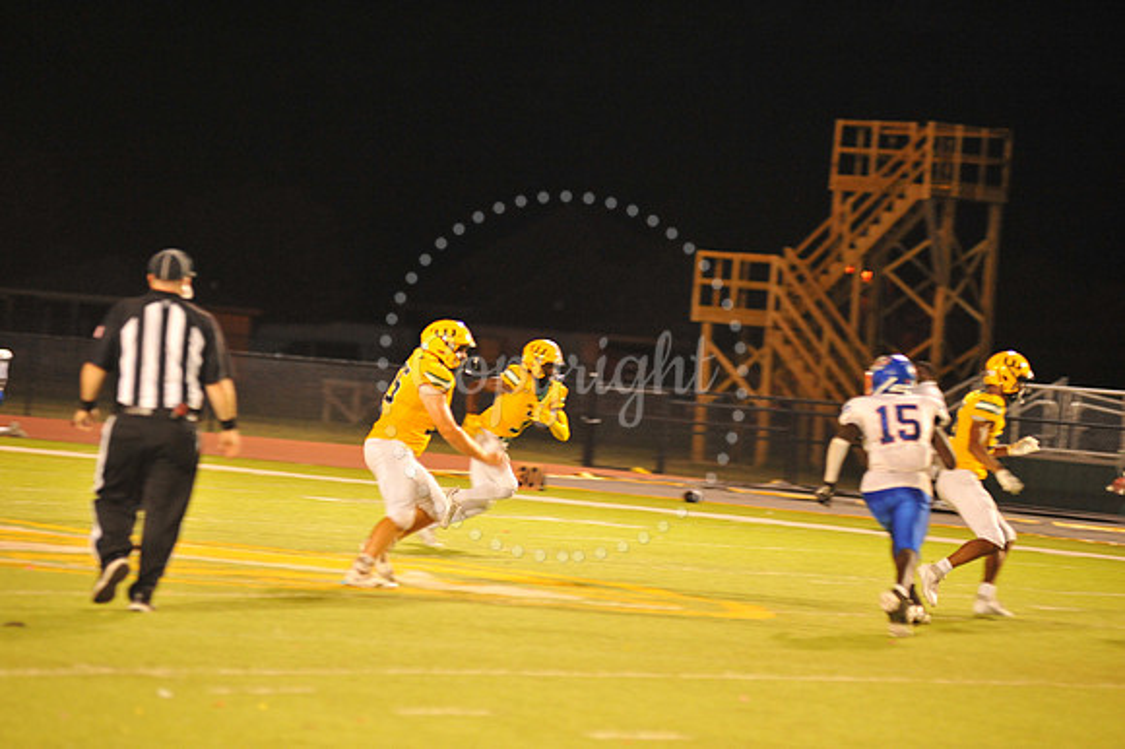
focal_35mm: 200
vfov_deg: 6.9
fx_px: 6246
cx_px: 562
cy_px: 374
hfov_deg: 10.3
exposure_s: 1/160
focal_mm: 200
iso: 3200
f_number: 3.2
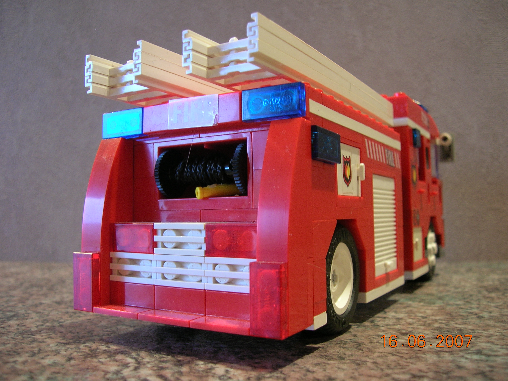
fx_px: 499
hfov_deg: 54.0
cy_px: 190
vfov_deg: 41.8
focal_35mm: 34
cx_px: 254
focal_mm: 5.7
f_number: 2.9
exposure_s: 1/3.9
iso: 70
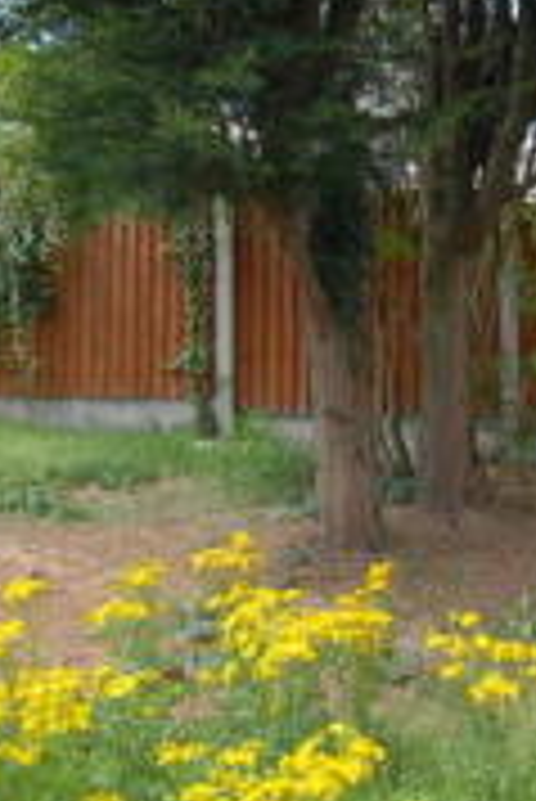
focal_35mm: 55
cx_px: 205
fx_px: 1226
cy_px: 272
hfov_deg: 24.6
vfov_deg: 35.9
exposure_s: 1/60
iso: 125
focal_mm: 10
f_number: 7.1
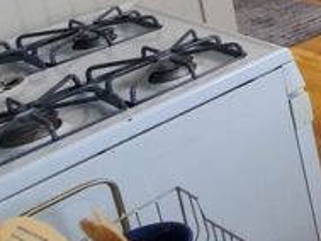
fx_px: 510
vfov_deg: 23.0
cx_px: 634
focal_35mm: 55
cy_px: -90
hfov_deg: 19.7
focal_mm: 1.8
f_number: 2.2
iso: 400
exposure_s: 1/60
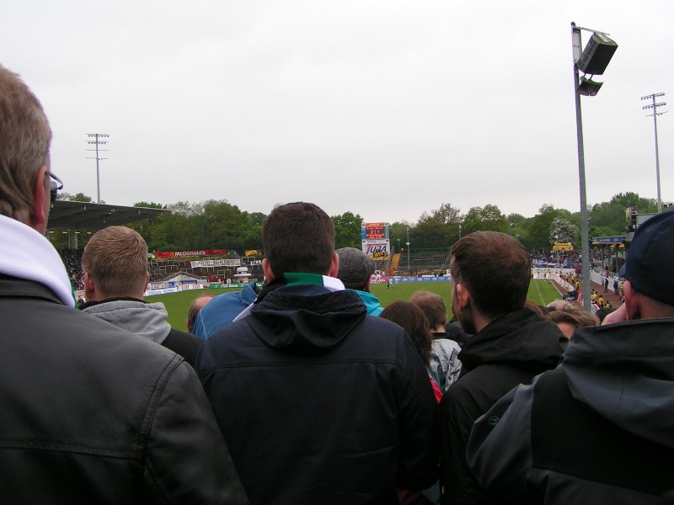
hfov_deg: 49.0
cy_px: 252
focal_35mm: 38
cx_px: 337
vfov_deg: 37.7
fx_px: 740
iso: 50
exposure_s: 1/125
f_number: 4.5
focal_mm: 5.8
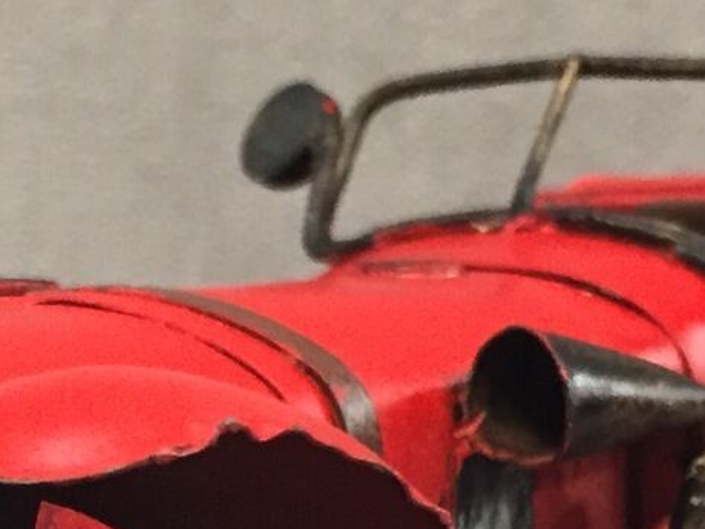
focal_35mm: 126
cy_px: 828
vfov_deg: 11.2
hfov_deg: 15.5
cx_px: 133
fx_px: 2566
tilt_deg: -10.7
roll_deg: -0.4
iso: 250
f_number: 2.2
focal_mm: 4.15
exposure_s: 1/33
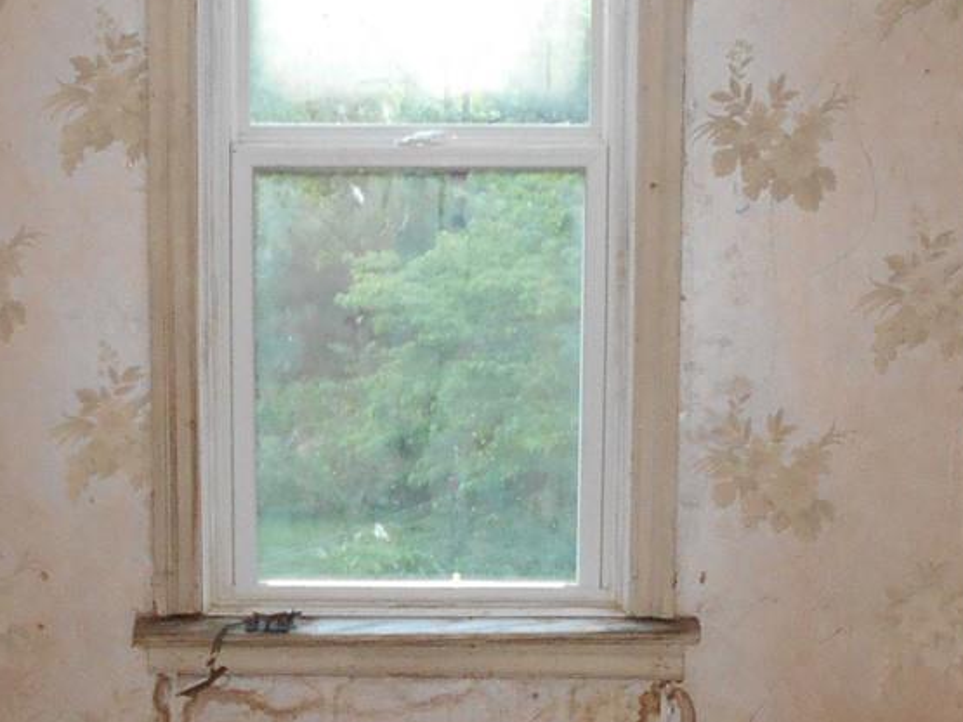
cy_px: 500
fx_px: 2670
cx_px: 319
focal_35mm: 96
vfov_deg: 15.4
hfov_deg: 20.4
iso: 250
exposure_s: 1/25
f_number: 3.2
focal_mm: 4.6
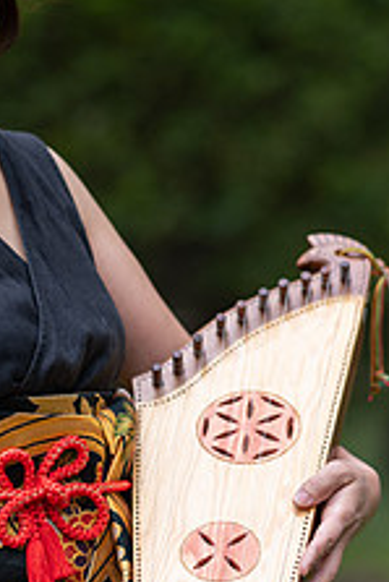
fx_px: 3431
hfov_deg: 6.5
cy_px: 290
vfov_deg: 9.7
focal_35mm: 212
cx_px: 26
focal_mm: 105
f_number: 2.2
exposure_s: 1/250
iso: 125
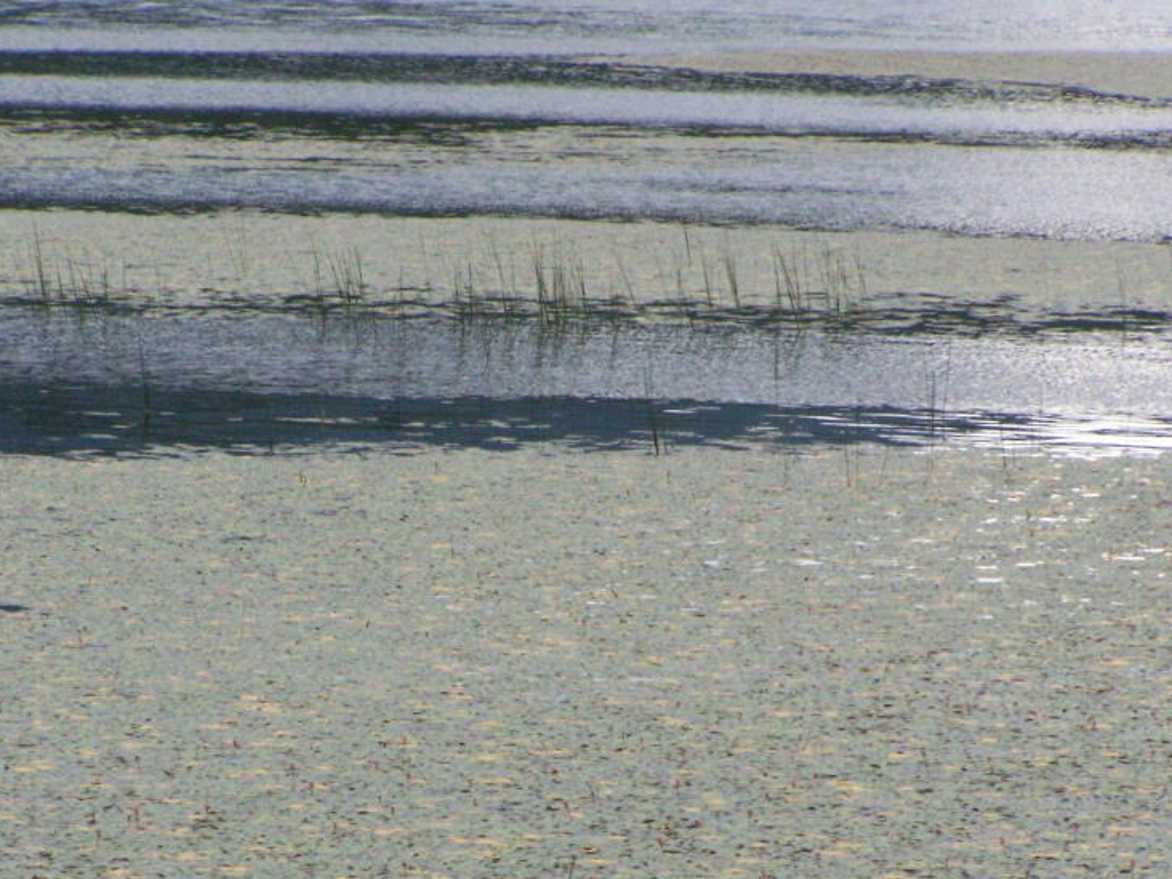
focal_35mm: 361
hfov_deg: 5.5
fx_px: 12222
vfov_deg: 4.1
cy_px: 602
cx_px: 516
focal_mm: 42.8
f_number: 6.3
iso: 400
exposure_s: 1/640
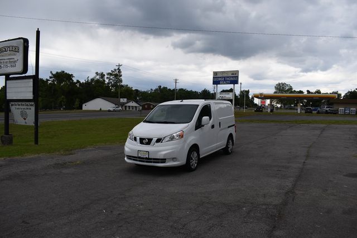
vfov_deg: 48.0
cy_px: 119
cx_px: 178
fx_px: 268
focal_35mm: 27
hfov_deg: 67.4
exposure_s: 1/250
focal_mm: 18
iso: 200
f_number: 7.1
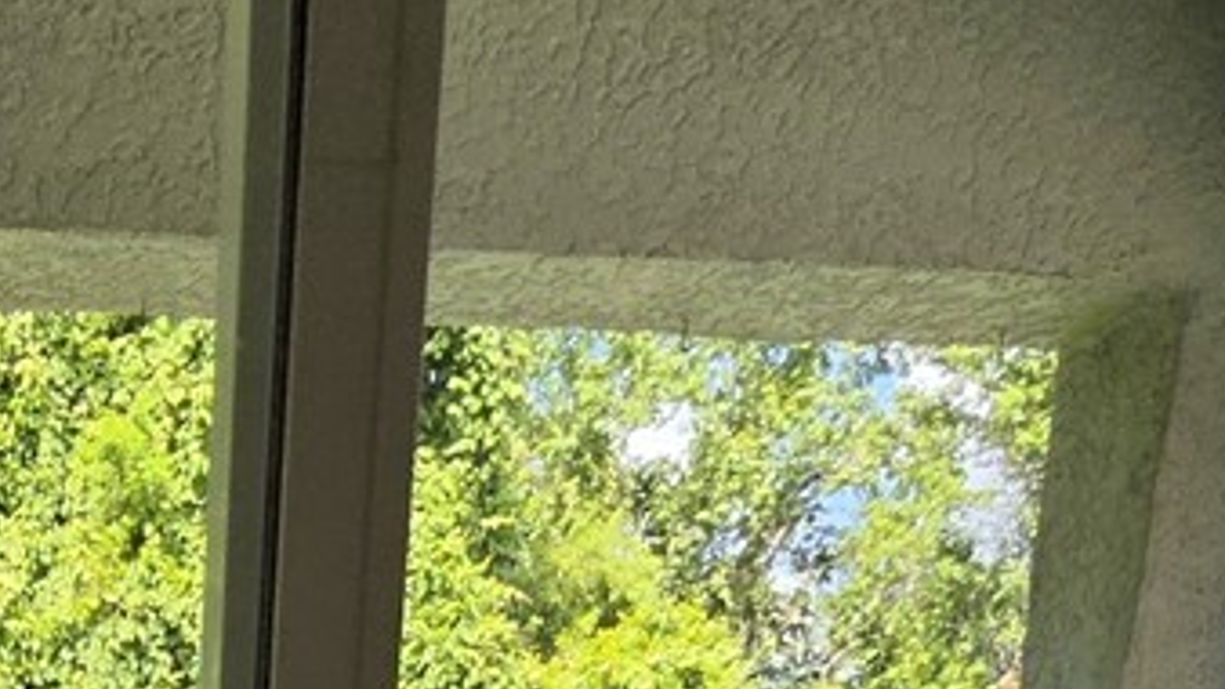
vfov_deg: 12.7
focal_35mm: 67
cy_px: 1766
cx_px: -145
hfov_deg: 28.4
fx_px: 2176
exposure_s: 1/1117
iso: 32
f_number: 1.9
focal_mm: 2.2
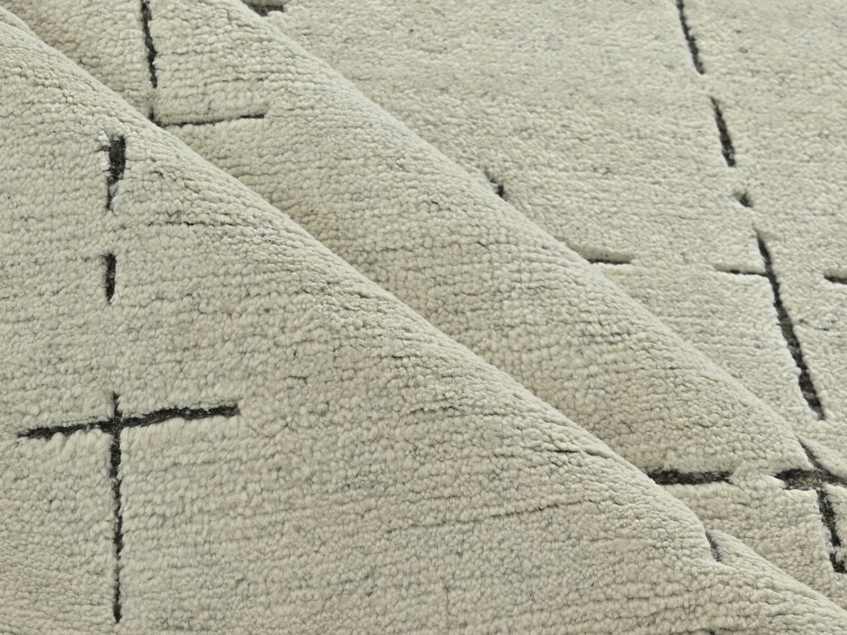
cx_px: 513
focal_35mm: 136
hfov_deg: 14.5
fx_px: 3327
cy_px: 300
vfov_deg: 10.9
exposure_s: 1/125
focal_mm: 70
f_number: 9
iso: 160
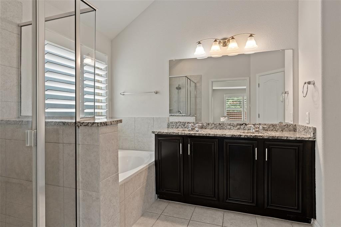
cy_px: 114
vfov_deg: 61.9
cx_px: 170
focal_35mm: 20
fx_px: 189
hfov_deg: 84.0
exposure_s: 1
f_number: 10
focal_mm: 20
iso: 400
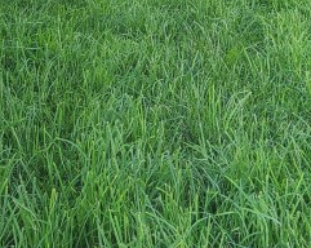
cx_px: 216
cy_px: -43
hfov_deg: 17.7
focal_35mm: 108
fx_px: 992
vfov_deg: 13.9
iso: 40
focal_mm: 5.4
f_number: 1.8
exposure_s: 1/210
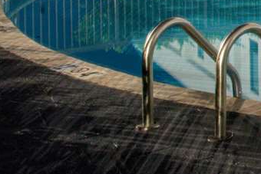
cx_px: 574
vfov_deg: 11.8
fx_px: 769
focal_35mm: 106
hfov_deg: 14.6
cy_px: -154
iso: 640
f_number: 13
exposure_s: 1.6
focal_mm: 24
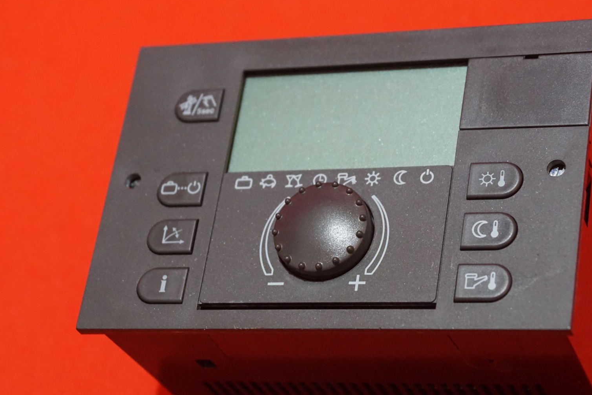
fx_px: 1891
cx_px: 314
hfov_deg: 17.8
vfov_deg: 11.9
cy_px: 193
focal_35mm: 115
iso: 3200
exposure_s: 1/25
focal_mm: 60
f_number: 5.6
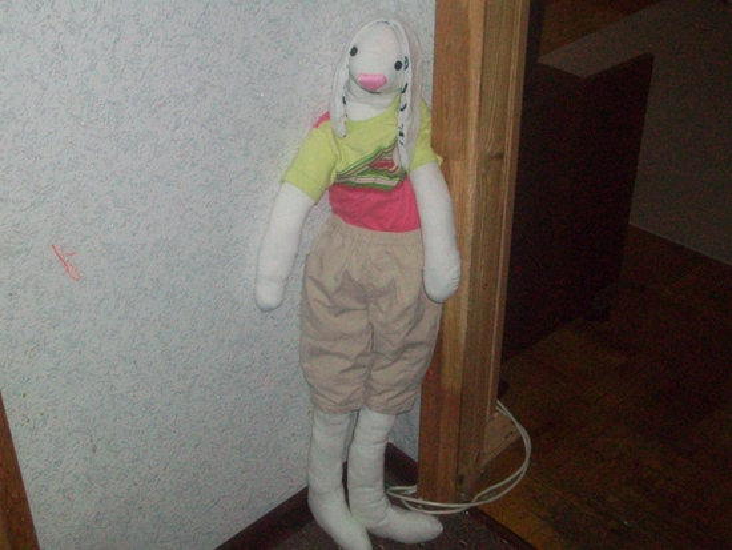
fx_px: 1058
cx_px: 366
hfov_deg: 38.2
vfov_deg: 29.1
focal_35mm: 50
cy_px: 275
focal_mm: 8.8
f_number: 3.6
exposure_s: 1/160
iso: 400
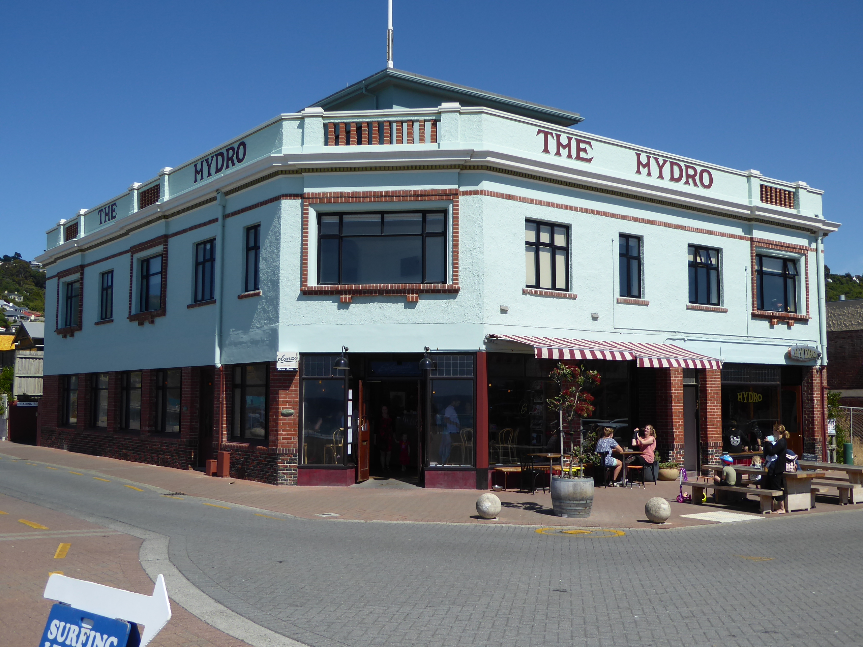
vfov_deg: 36.8
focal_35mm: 39
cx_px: 432
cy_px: 324
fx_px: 972
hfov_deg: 47.9
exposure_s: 1/1000
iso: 80
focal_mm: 6.7
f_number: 3.7
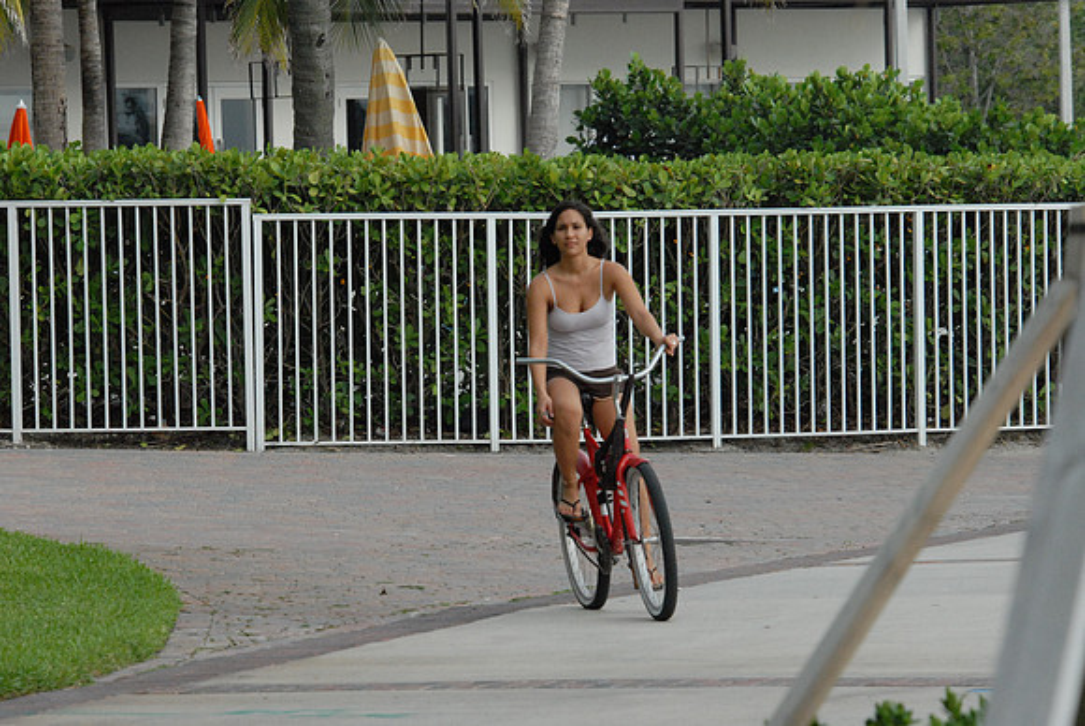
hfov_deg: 7.0
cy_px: 363
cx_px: 542
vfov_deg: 4.7
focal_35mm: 292
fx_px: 8824
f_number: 9
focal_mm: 195
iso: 1000
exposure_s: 1/320
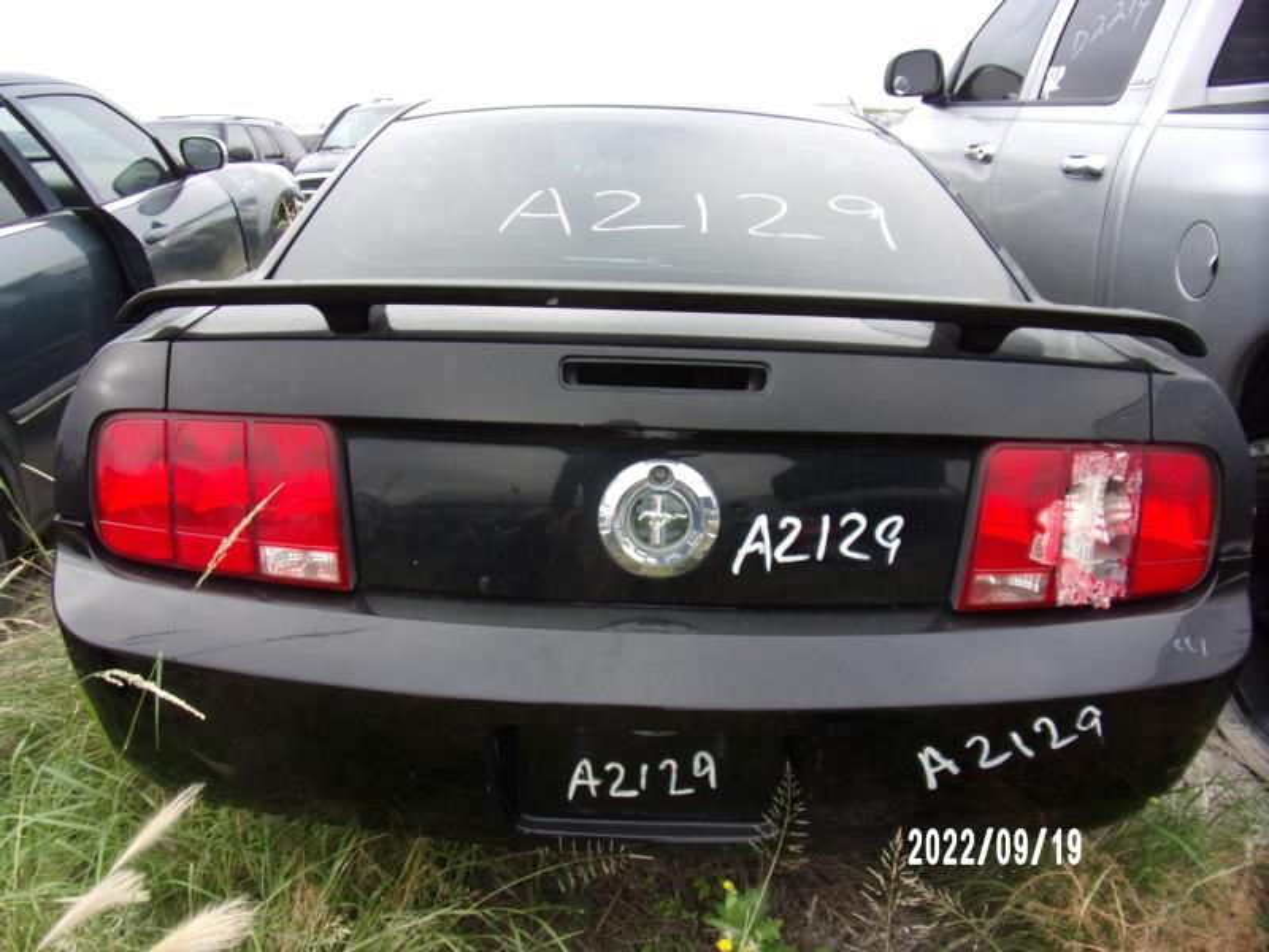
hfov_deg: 71.6
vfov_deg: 56.8
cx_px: 634
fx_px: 880
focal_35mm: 24
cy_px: 476
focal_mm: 4.3
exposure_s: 1/150
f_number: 3.3
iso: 80
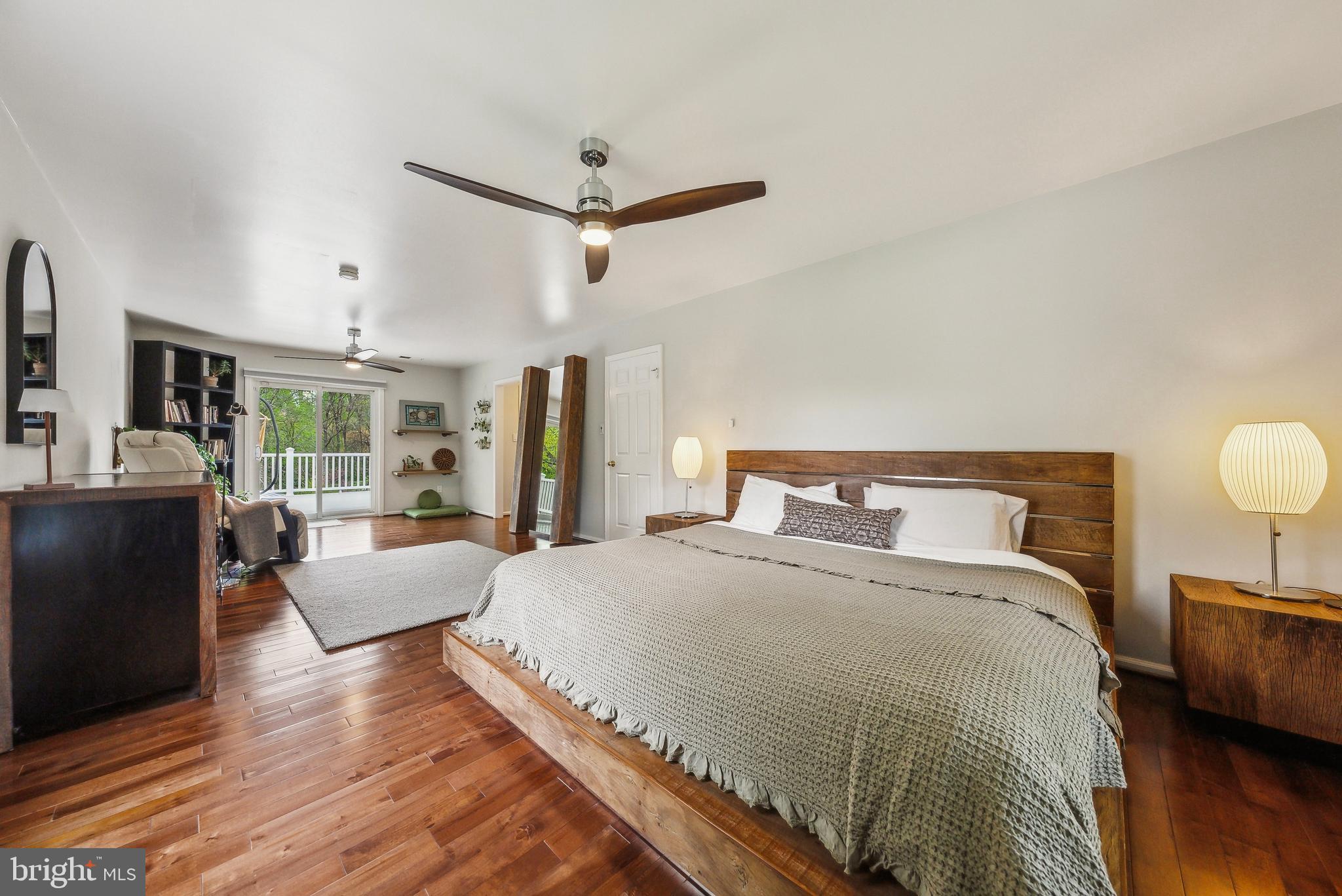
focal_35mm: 12
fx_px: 447
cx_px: 671
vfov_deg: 90.1
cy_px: 448
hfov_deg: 112.6
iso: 640
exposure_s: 1/60
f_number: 7.1
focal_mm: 12
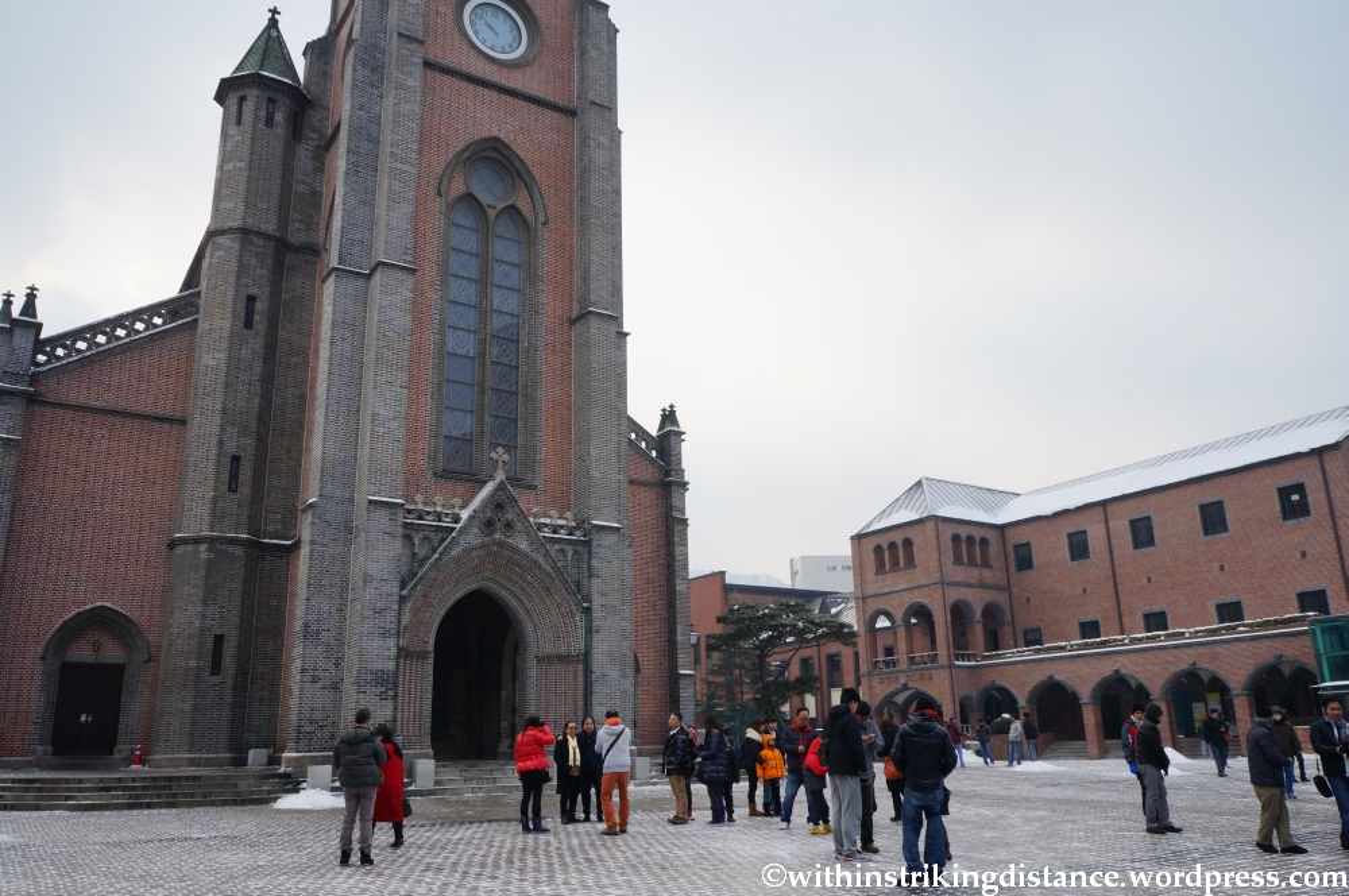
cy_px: 448
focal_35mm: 27
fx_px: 1010
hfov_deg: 67.4
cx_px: 674
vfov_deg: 47.8
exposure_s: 1/160
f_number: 13
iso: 200
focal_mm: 18
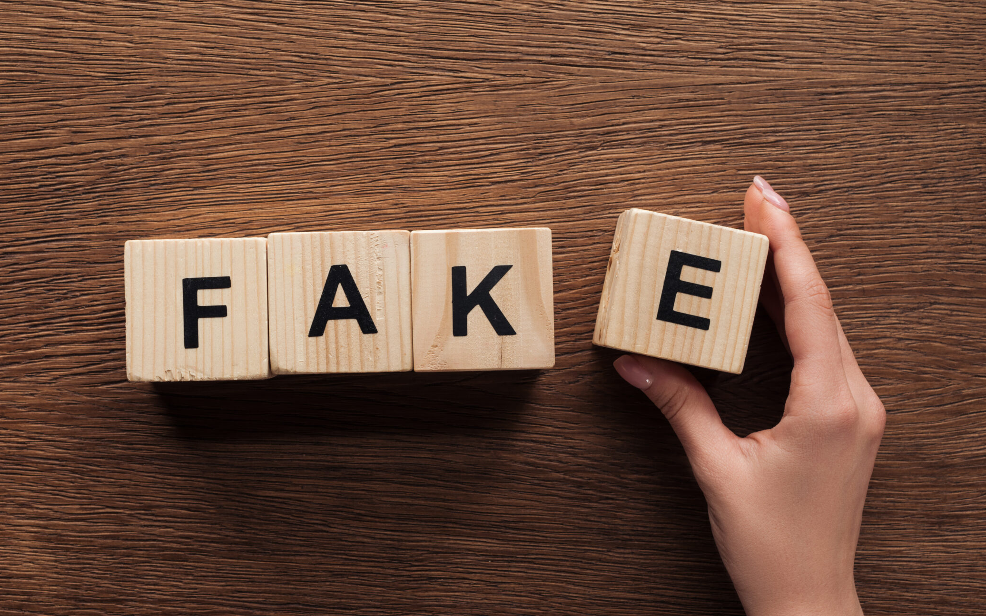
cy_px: 310
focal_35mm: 63
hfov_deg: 32.4
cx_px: 444
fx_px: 1693
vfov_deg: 20.6
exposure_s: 1/160
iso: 125
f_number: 9
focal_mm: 50
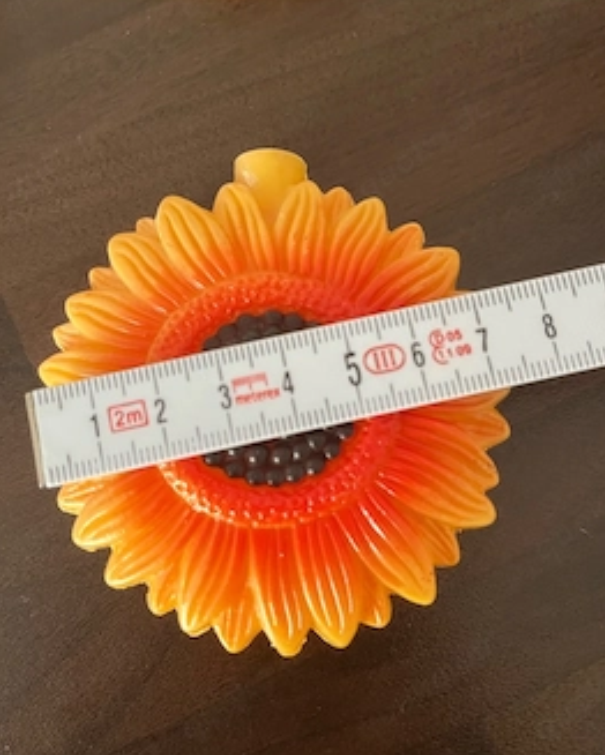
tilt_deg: -80.6
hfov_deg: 47.1
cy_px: 353
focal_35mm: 31
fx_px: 693
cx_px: 298
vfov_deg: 57.1
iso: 500
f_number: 1.6
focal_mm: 5.1
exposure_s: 1/48
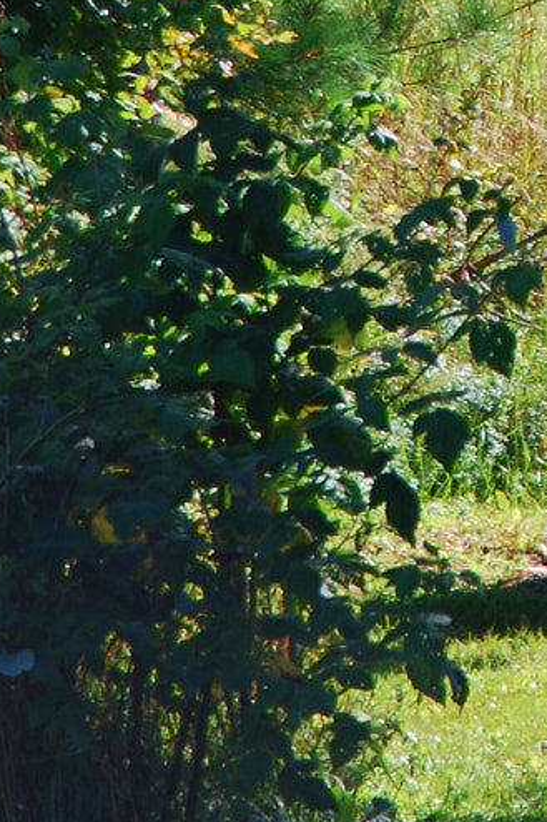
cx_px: 954
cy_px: -334
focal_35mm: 1121
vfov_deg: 1.8
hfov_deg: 1.2
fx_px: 25565
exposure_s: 1/500
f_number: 5.3
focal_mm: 180
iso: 220
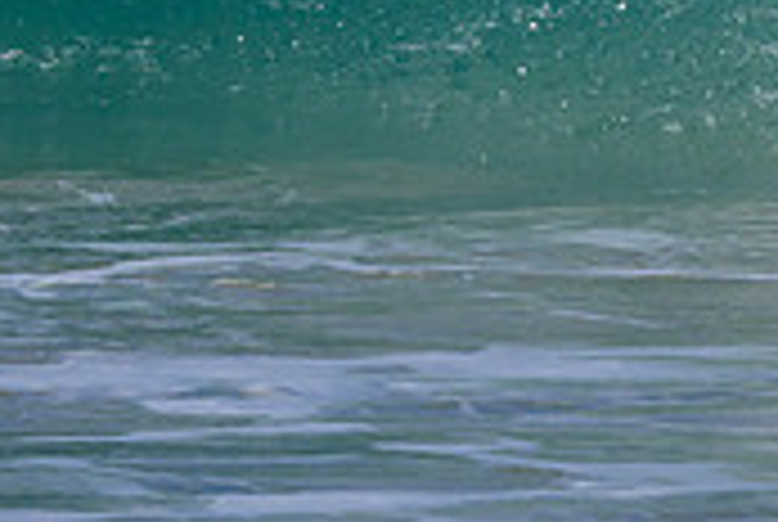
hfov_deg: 0.6
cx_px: 992
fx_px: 79491
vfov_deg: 0.4
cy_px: -570
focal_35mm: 3672
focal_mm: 800
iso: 320
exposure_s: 1/2000
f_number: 6.3
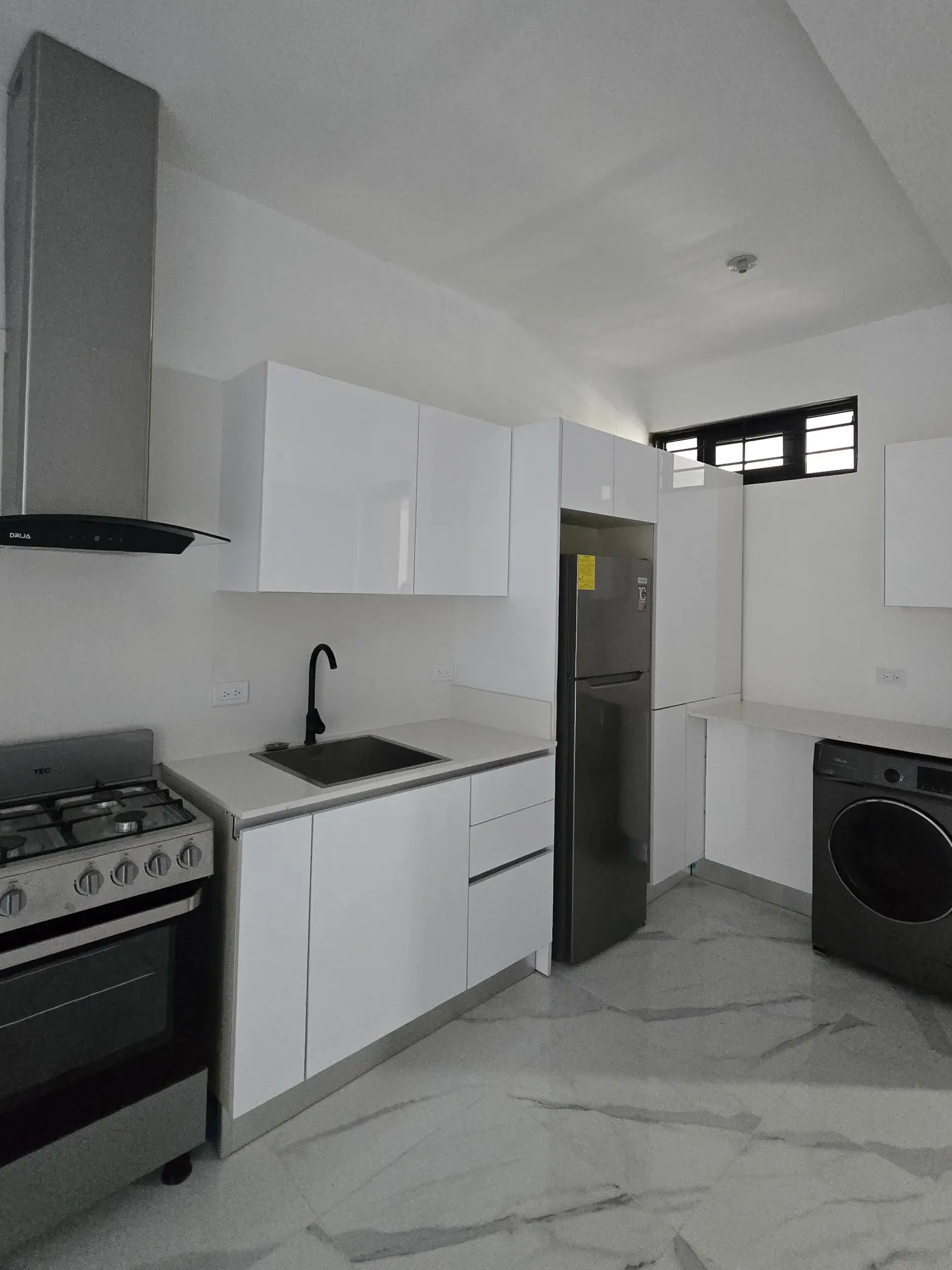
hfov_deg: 78.1
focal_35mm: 16
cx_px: 467
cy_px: 569
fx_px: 587
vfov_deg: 94.2
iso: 1250
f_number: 2.2
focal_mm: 2.2
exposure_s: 1/60
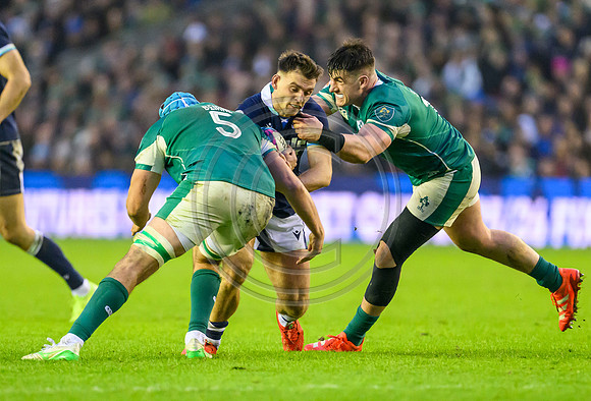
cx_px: 343
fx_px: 12239
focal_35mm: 741
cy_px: 285
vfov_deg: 1.9
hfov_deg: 2.8
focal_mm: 400
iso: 6400
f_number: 2.8
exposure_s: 1/1250
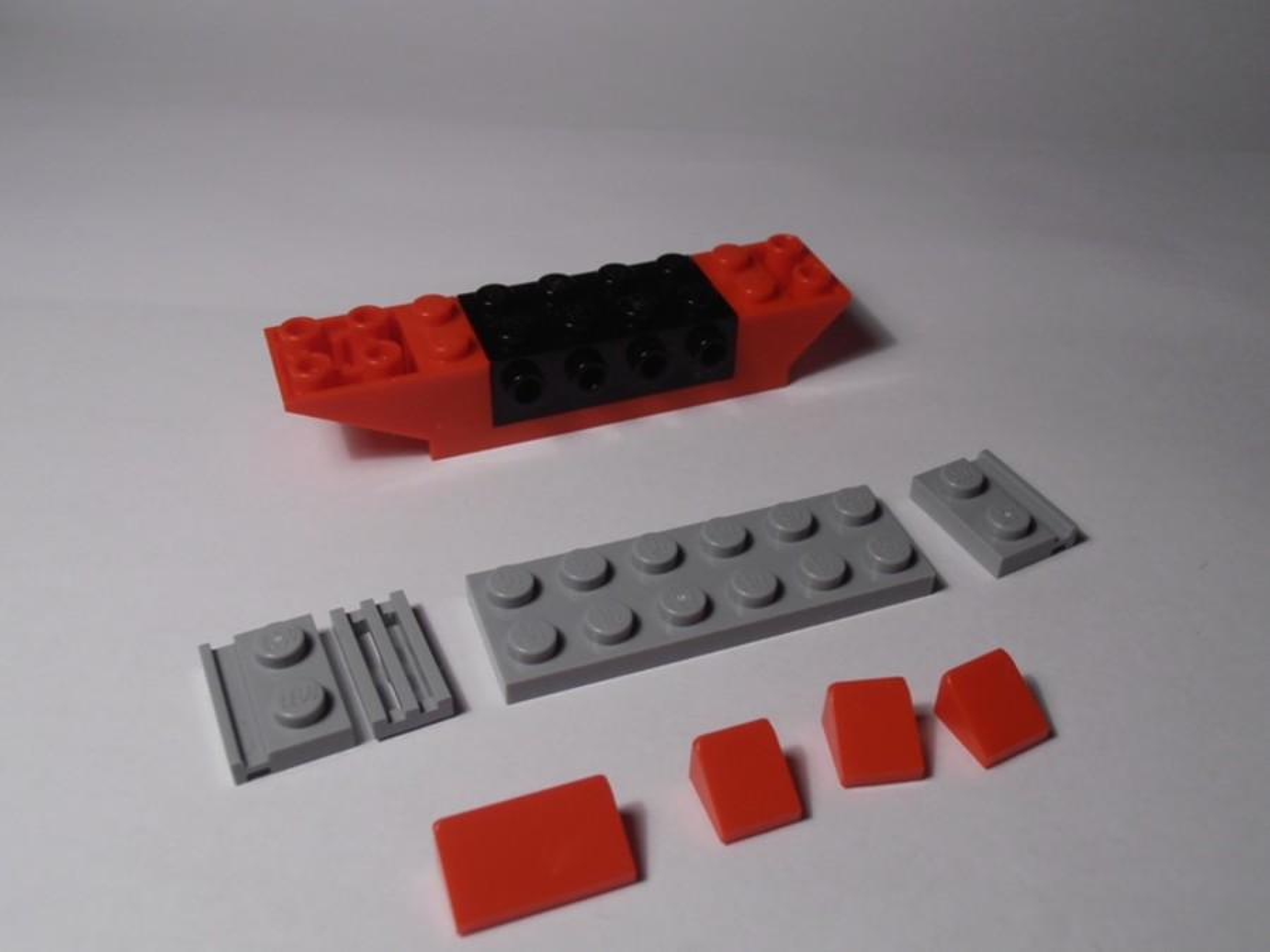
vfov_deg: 38.7
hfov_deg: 50.1
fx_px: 1357
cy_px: 476
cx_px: 635
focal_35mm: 37
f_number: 3.9
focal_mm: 6.61
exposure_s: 1/50
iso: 80
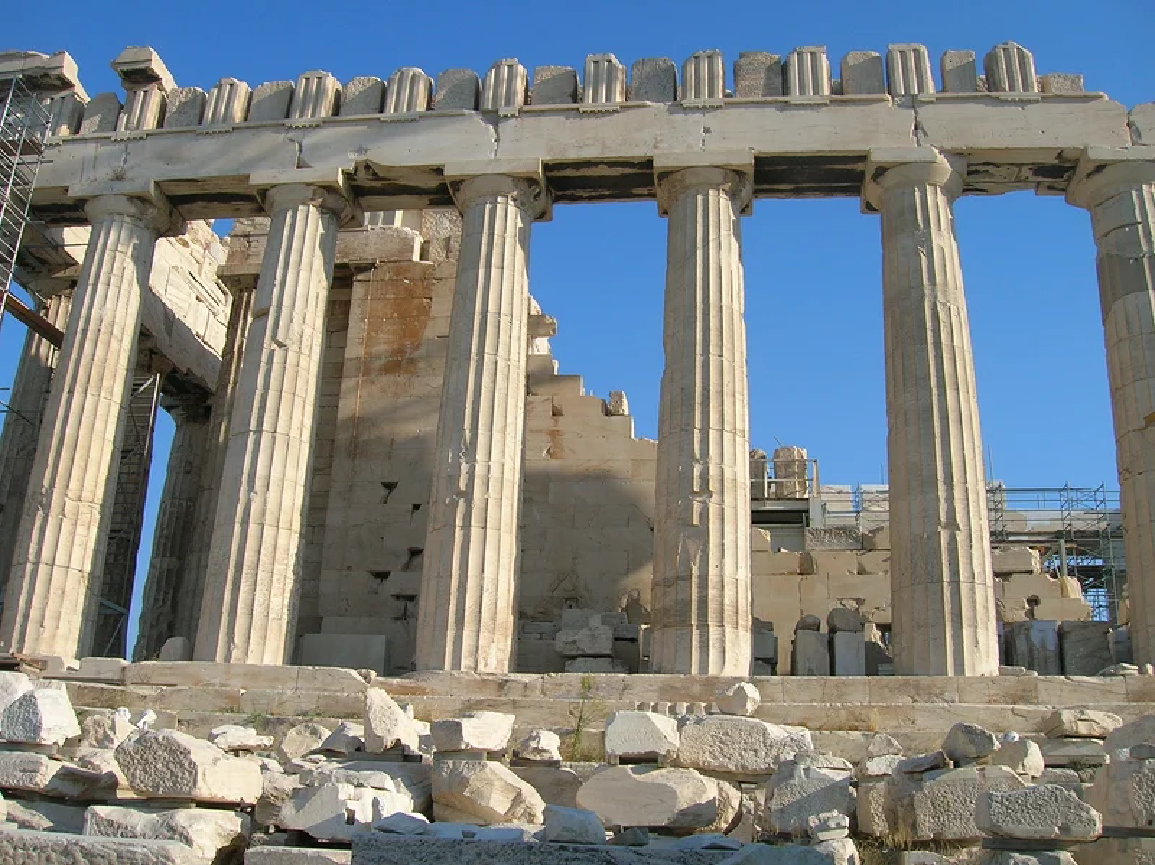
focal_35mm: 34
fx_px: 1134
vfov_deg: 41.8
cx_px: 578
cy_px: 432
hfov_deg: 54.0
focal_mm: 5.7
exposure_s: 1/458
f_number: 4.9
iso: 50
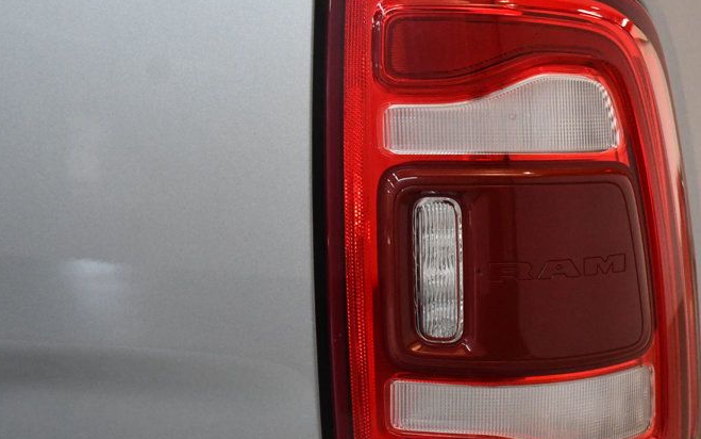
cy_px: 234
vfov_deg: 17.2
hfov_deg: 26.8
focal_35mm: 76
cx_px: 533
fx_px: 1452
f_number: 4
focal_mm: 32
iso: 2800
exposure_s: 1/125
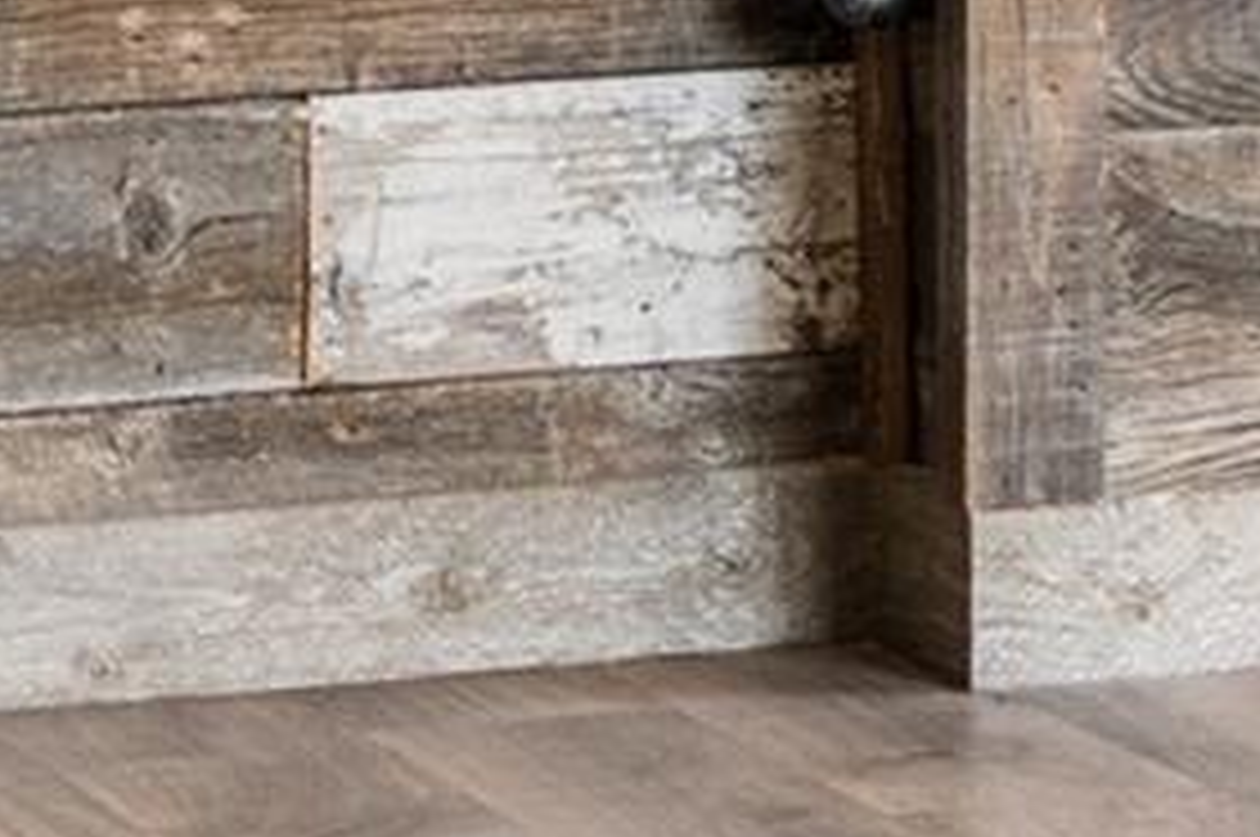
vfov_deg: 4.7
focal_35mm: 286
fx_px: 9998
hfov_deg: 7.0
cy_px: -1280
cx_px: 2178
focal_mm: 50
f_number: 1.8
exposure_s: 1/80
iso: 500
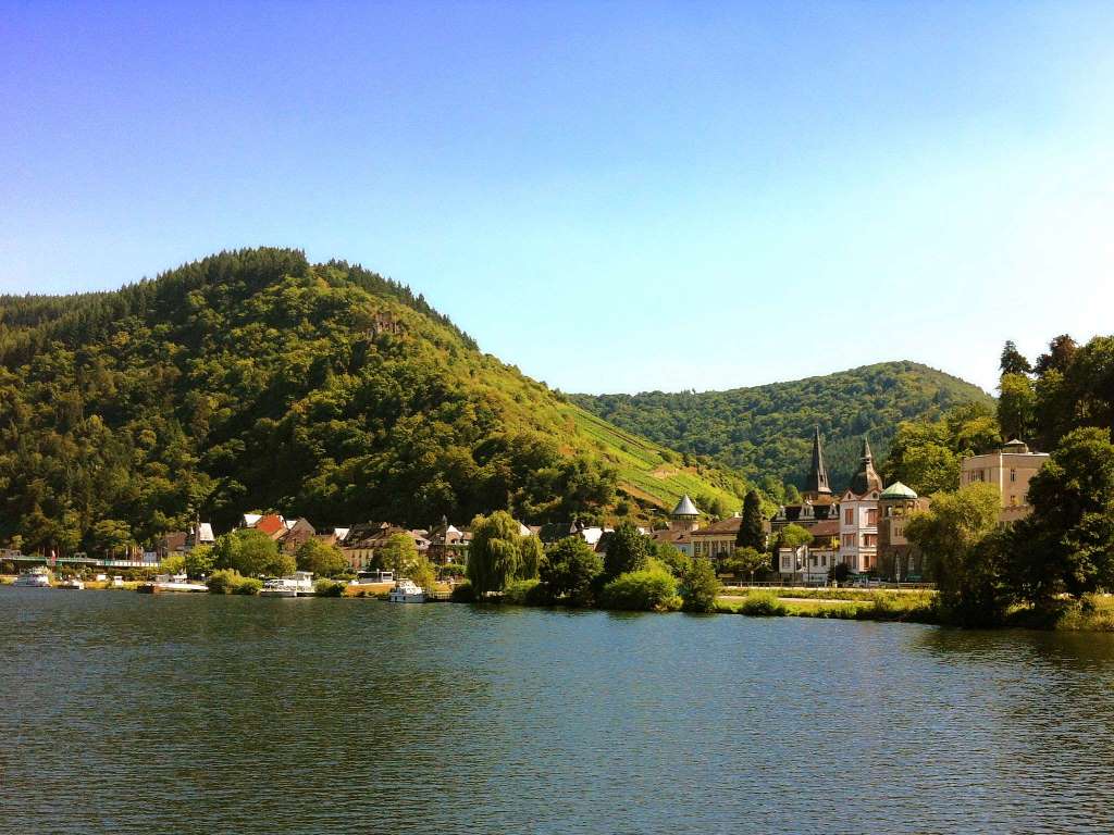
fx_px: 1126
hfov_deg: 52.6
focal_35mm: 35
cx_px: 557
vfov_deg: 40.7
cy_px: 418
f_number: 2.8
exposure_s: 1/794
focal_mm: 3.85
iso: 80
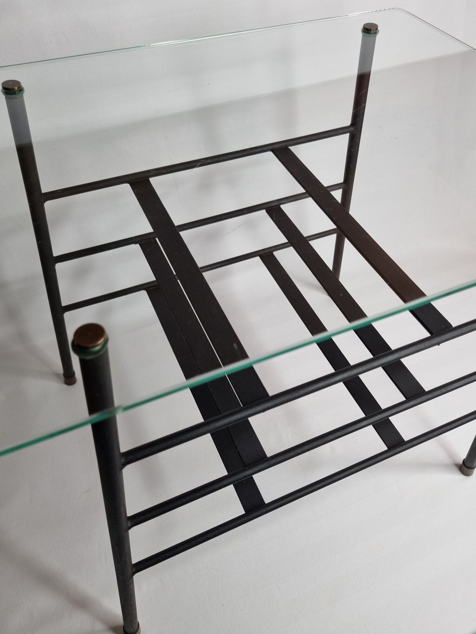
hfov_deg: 53.1
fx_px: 477
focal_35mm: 26
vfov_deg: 67.3
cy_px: 317
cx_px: 238
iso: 50
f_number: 1.8
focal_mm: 5.4
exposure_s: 1/132
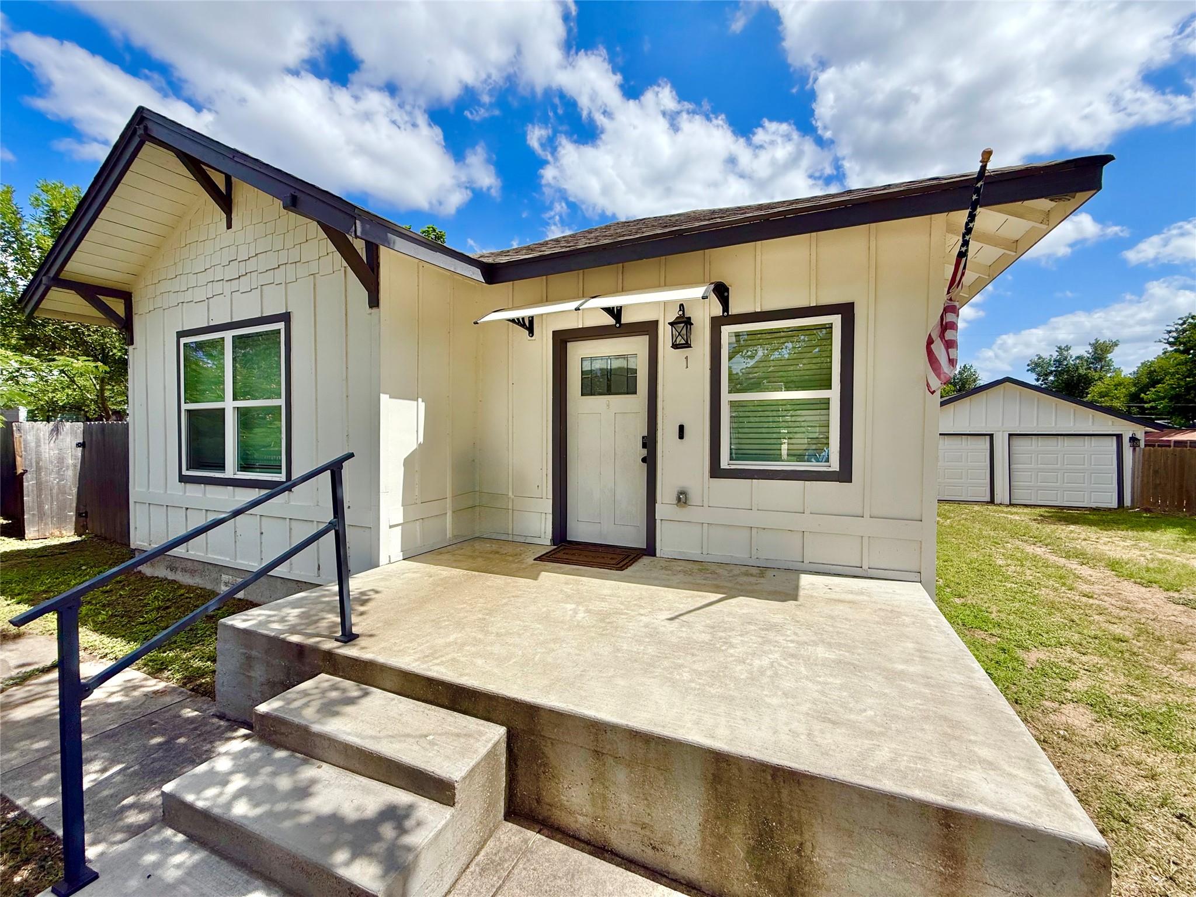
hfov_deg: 102.1
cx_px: 598
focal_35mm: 14
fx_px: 484
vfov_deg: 85.7
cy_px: 448
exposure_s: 1/2165
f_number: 2.2
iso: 50
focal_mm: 2.22
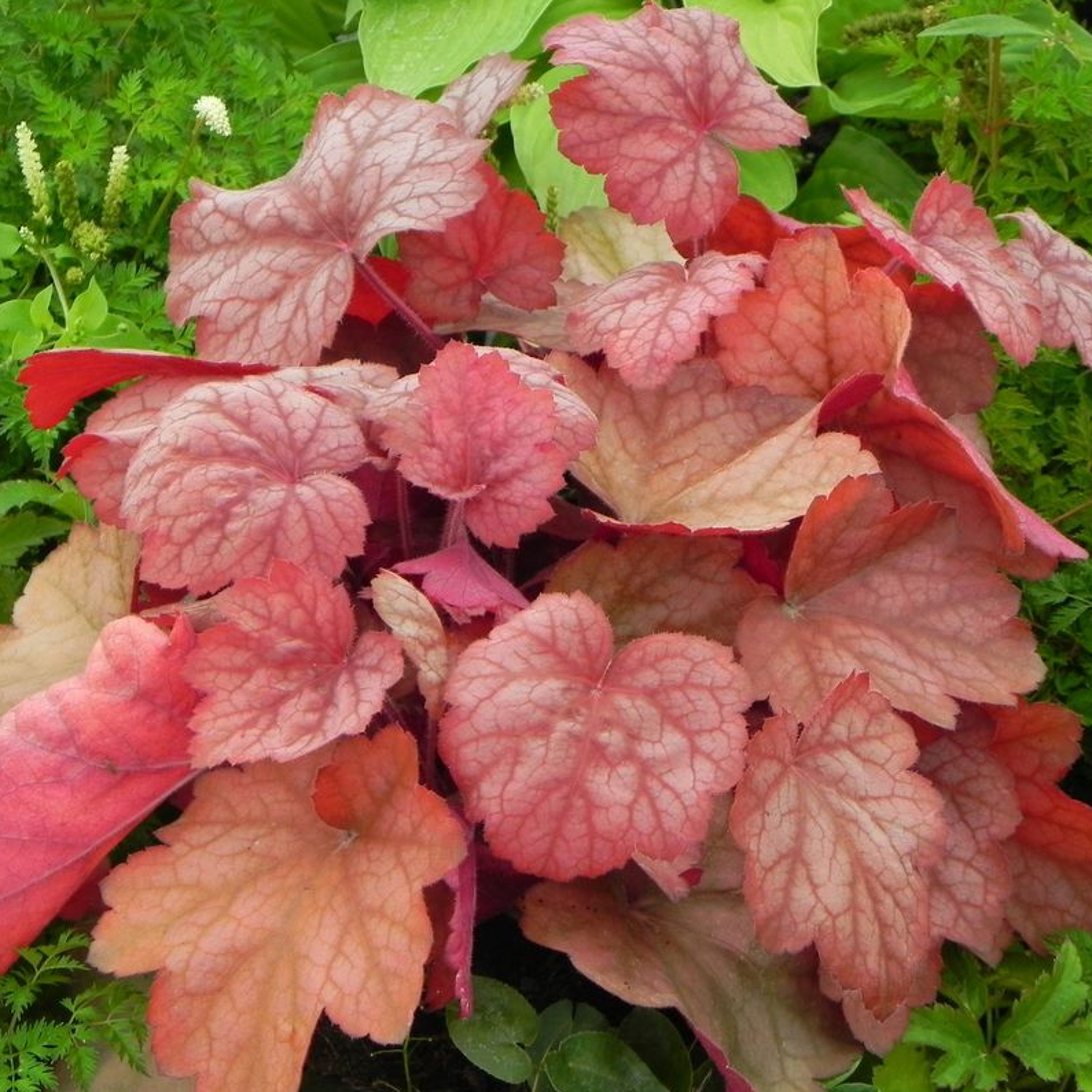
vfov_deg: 11.4
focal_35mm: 153
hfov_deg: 11.4
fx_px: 5461
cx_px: 642
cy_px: 547
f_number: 5.6
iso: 160
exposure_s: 1/160
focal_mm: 23
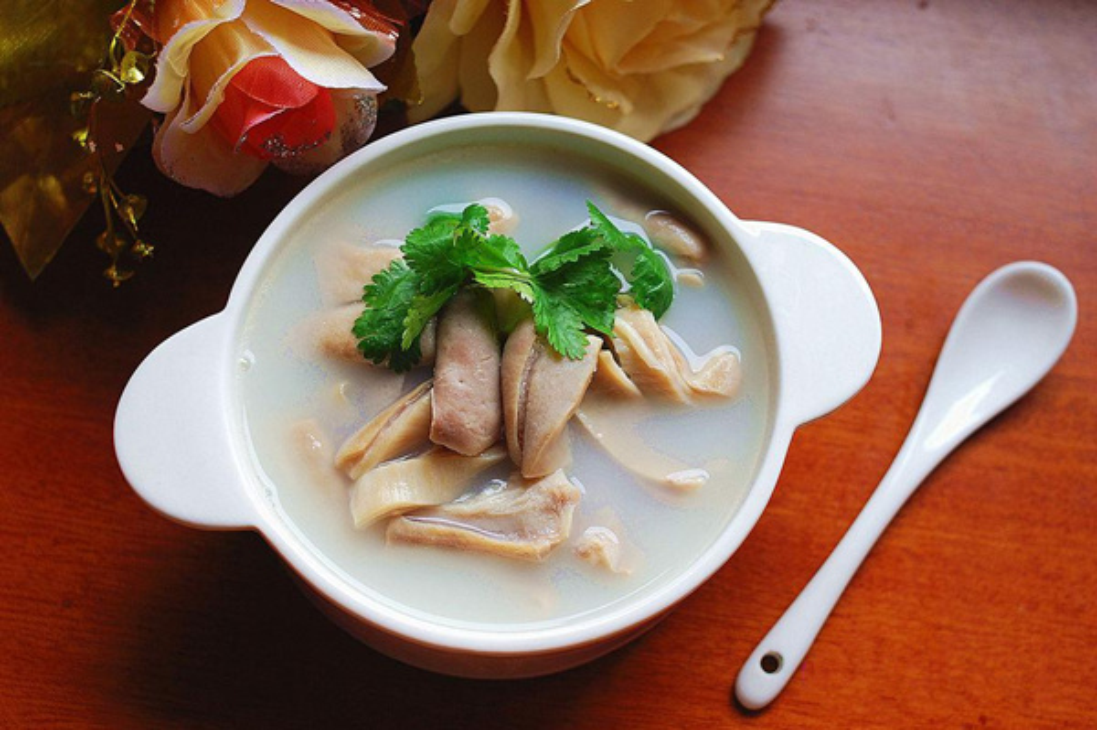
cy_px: 365
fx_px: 1598
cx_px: 548
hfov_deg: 37.9
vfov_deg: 25.7
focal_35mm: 52
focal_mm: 35
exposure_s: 1/250
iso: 250
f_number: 4
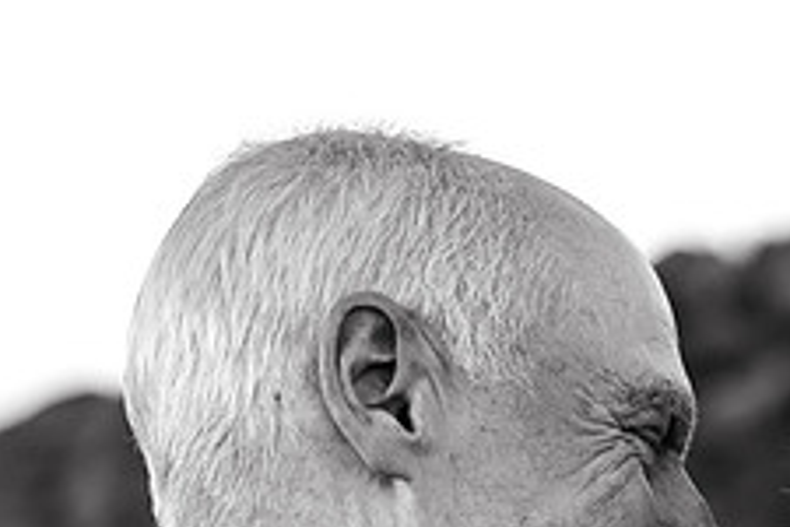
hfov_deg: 6.5
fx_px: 7000
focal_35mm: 319
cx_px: 664
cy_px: 683
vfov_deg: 4.3
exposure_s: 1/160
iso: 500
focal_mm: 110
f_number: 5.6
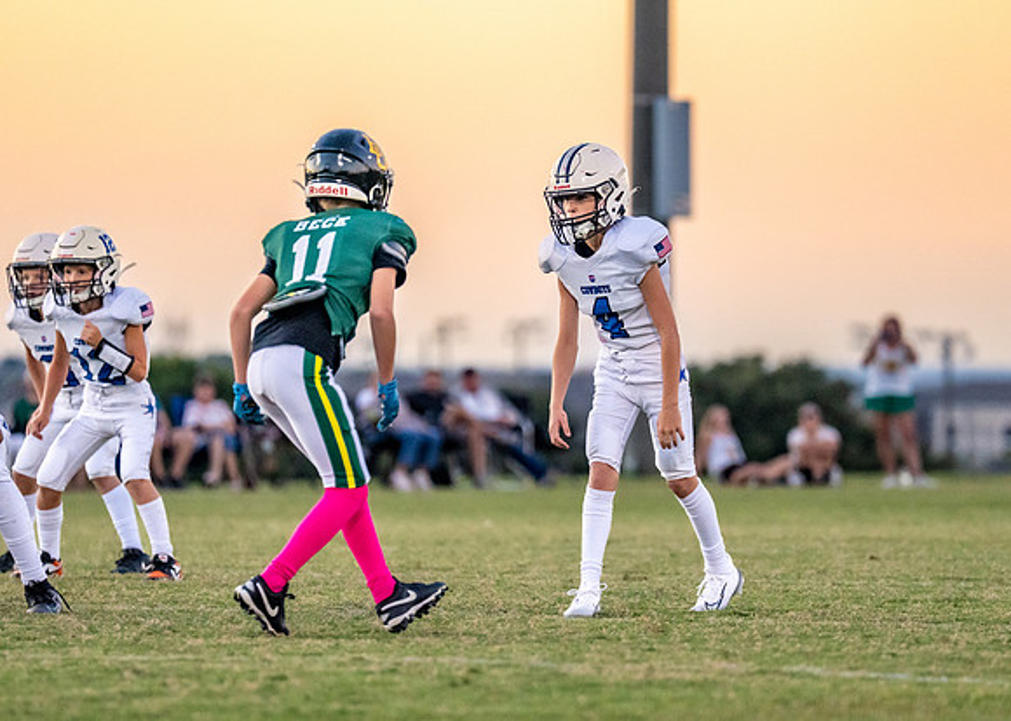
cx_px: 575
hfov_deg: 6.0
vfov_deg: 4.3
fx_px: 9630
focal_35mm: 335
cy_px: 379
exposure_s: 1/1600
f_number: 2.8
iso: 2500
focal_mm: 200
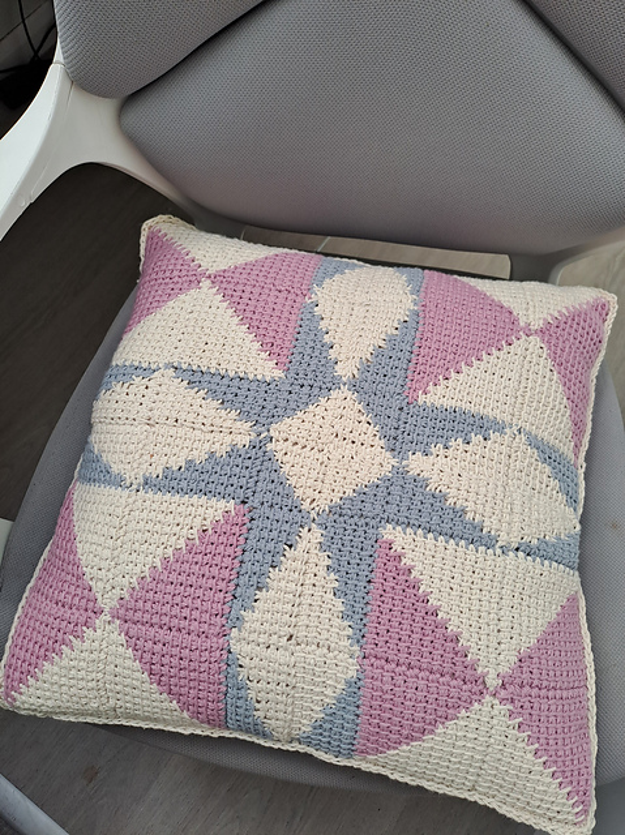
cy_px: 418
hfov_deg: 54.8
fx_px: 603
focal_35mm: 25
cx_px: 312
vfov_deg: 69.4
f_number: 1.8
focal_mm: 4.65
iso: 50
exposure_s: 1/100
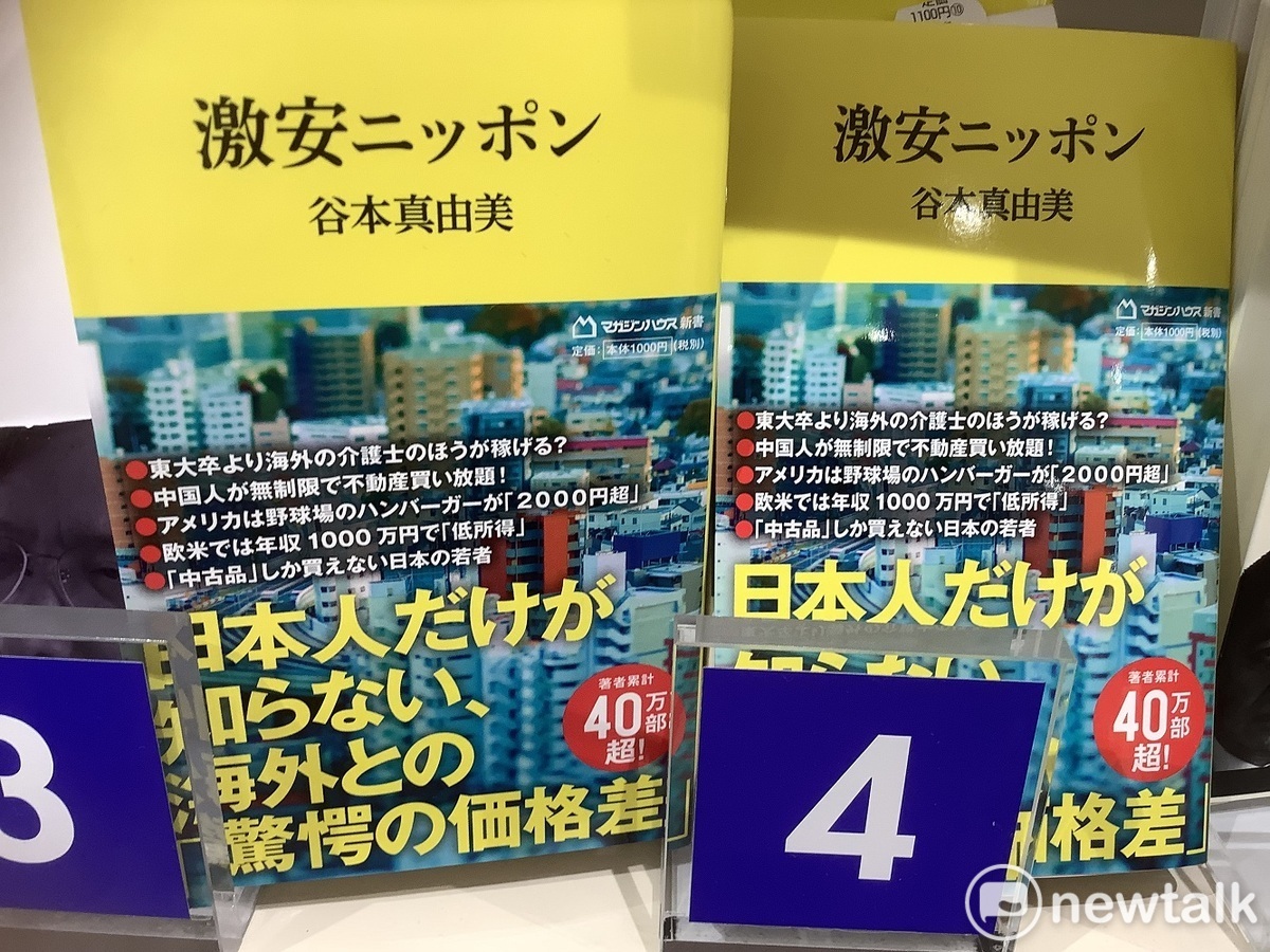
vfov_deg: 45.4
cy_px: 476
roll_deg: -2.1
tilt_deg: -31.6
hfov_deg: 58.4
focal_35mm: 31
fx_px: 1137
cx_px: 635
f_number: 2.4
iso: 64
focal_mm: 3.3
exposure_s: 1/50
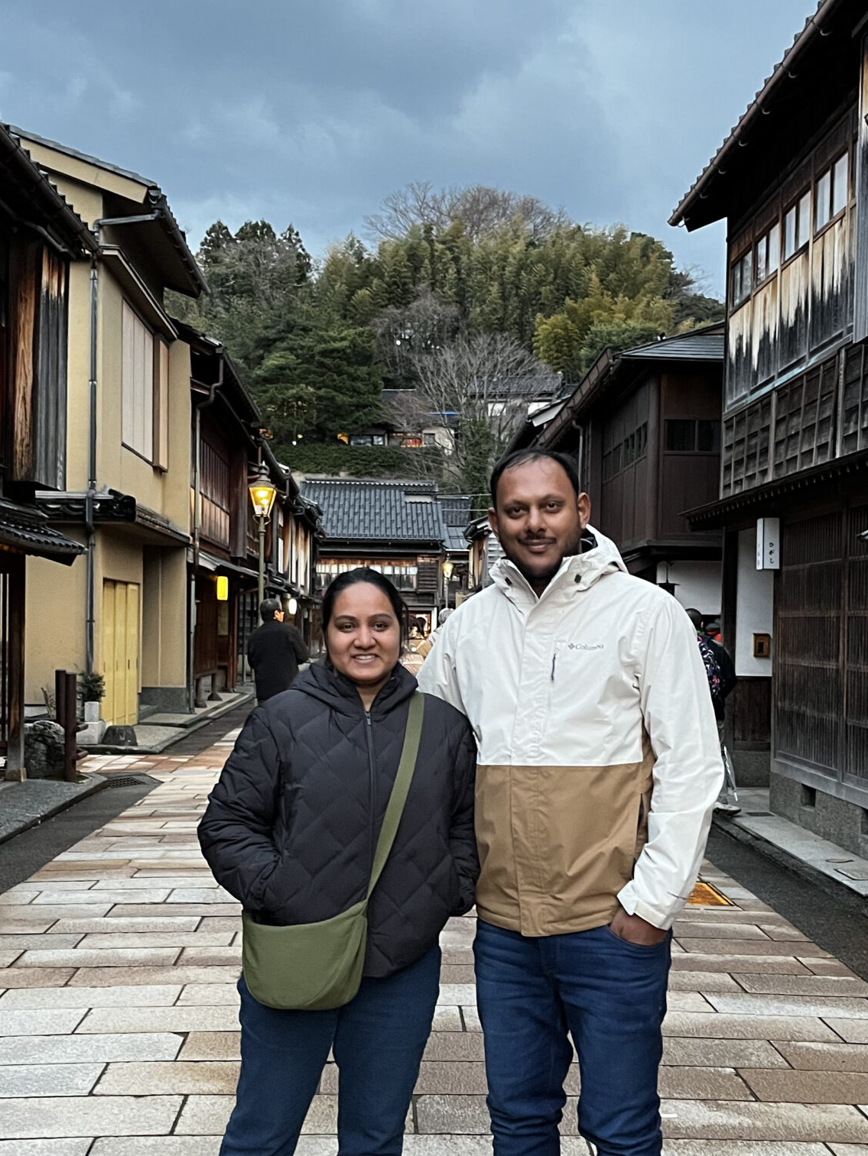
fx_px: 1471
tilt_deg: -0.7
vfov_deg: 42.8
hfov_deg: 32.9
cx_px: 455
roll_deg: -0.9
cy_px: 662
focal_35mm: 44
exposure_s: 1/40
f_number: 1.6
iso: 400
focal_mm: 5.1
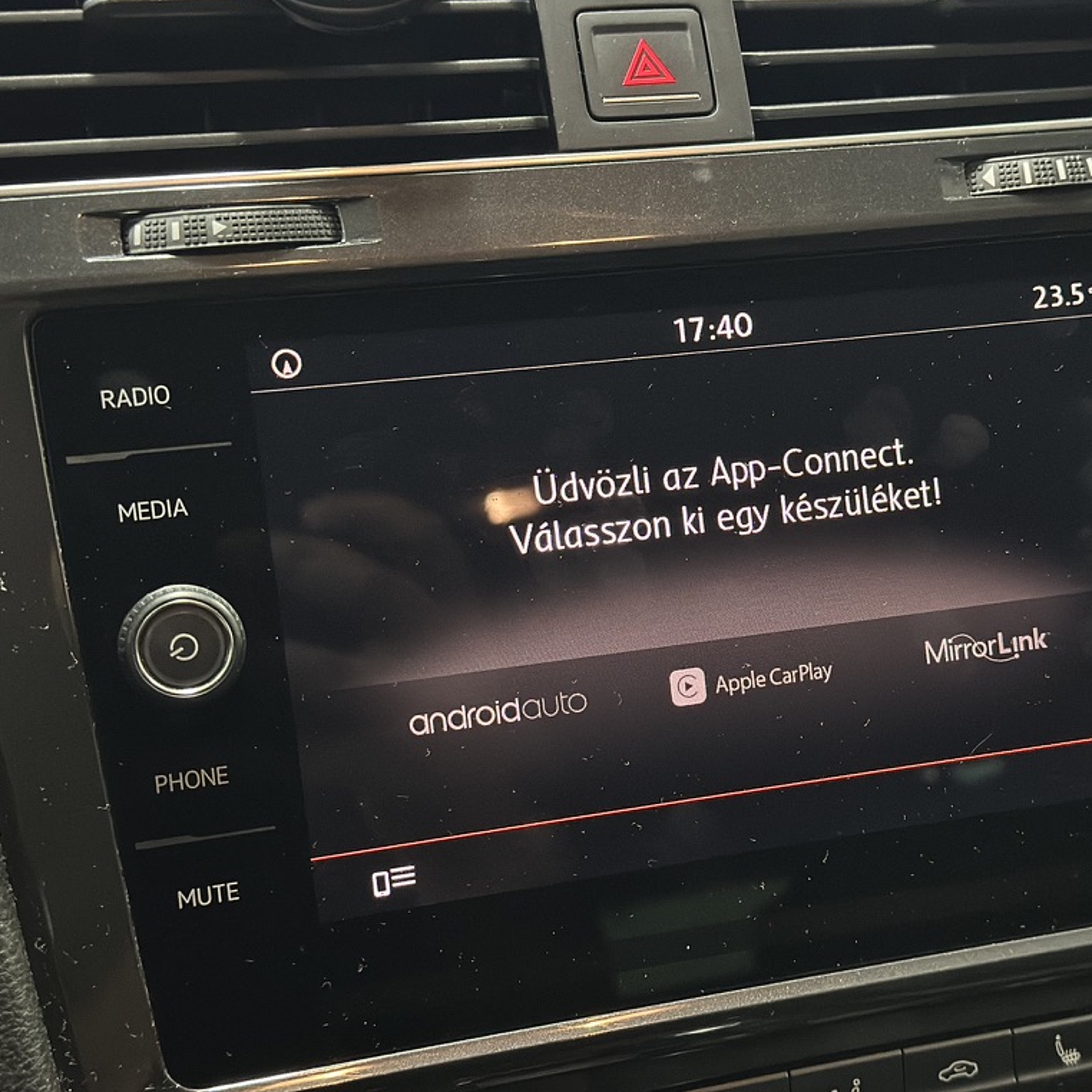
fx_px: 2034
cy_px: 543
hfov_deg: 29.9
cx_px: 698
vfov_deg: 30.0
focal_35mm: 57
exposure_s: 1/25
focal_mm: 6.86
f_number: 1.78
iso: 1000
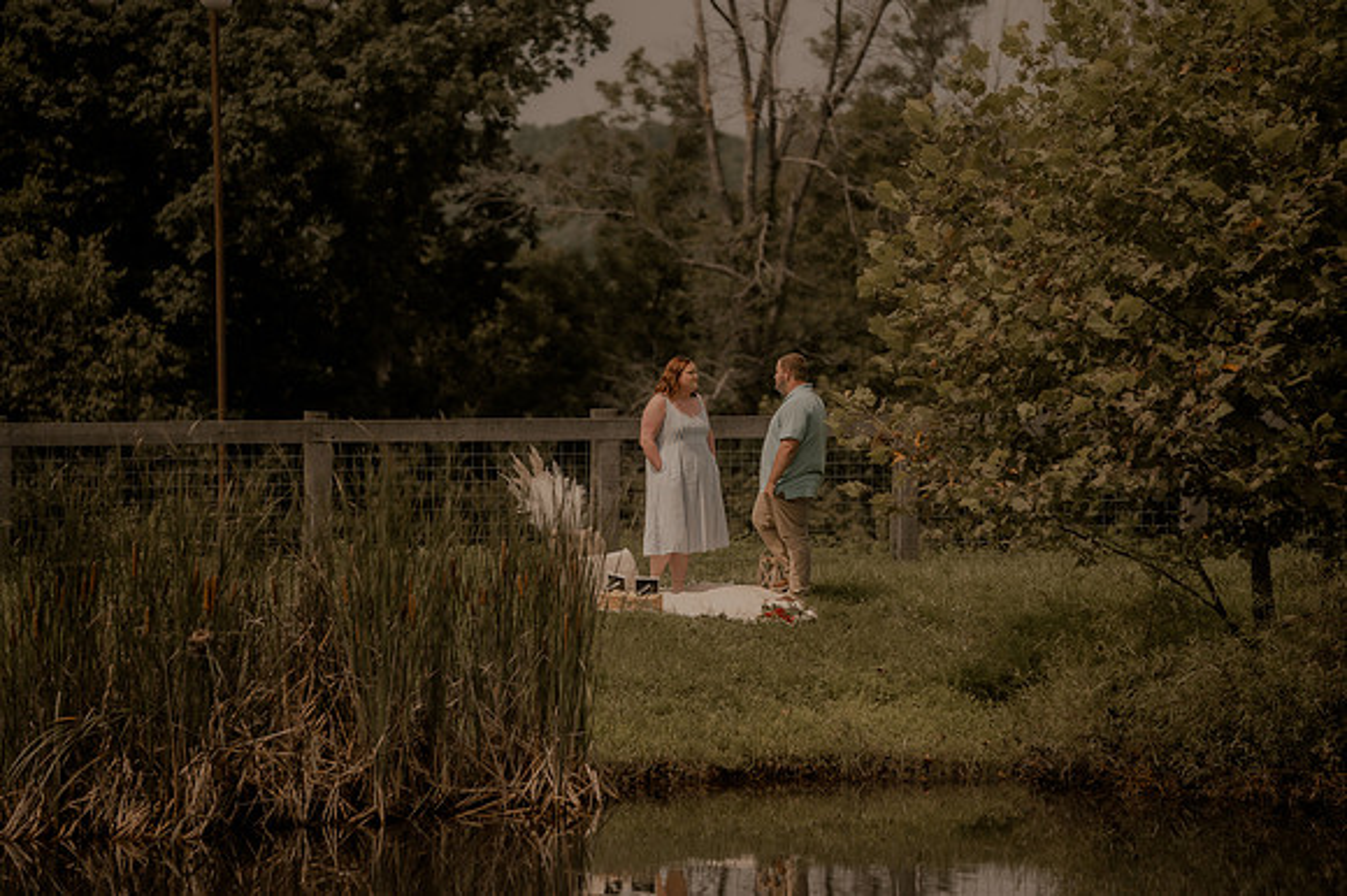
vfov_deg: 8.6
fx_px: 5992
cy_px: 448
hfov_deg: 12.8
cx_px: 674
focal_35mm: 160
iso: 125
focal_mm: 155
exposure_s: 1/1600
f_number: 2.8
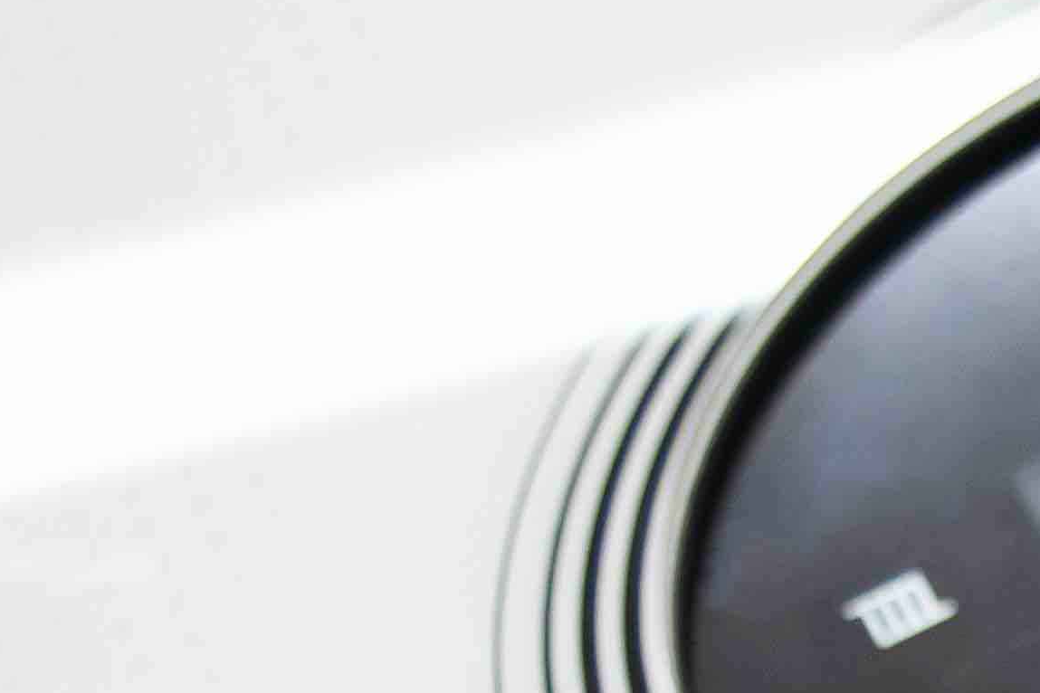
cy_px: 1204
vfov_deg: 7.1
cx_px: 1980
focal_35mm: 188
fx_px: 5431
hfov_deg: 10.2
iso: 640
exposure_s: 1/80
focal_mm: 24
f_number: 4.5
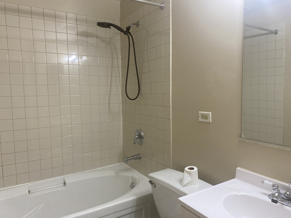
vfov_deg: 53.1
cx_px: 146
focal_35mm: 26
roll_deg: +0.7
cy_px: 109
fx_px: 219
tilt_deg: -0.5
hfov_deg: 67.3
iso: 100
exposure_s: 1/120
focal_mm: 4.25
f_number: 1.8
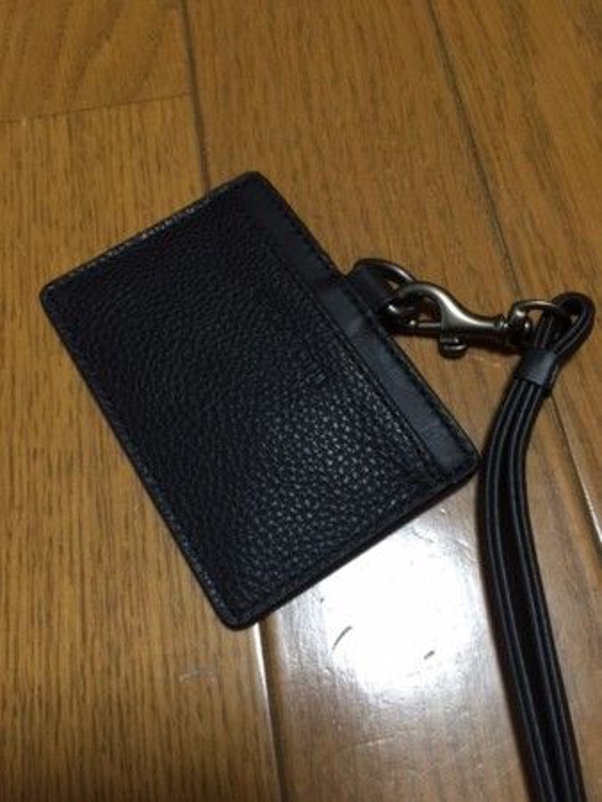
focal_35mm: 29
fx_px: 672
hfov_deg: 48.3
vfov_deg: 61.6
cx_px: 301
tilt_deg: -68.6
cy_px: 401
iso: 80
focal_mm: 4.15
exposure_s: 1/15
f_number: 2.2
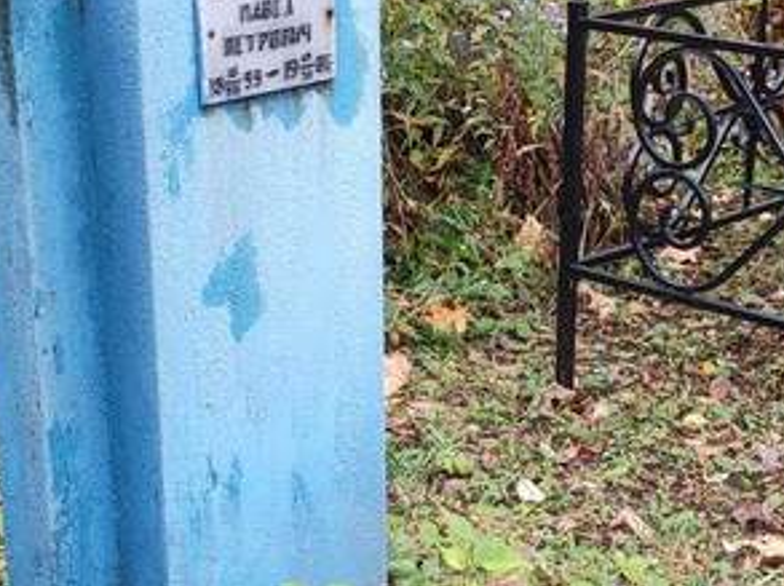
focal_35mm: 91
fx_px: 2058
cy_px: 503
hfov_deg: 21.5
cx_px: 484
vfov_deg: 16.0
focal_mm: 4.77
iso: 164
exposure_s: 1/100
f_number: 1.75
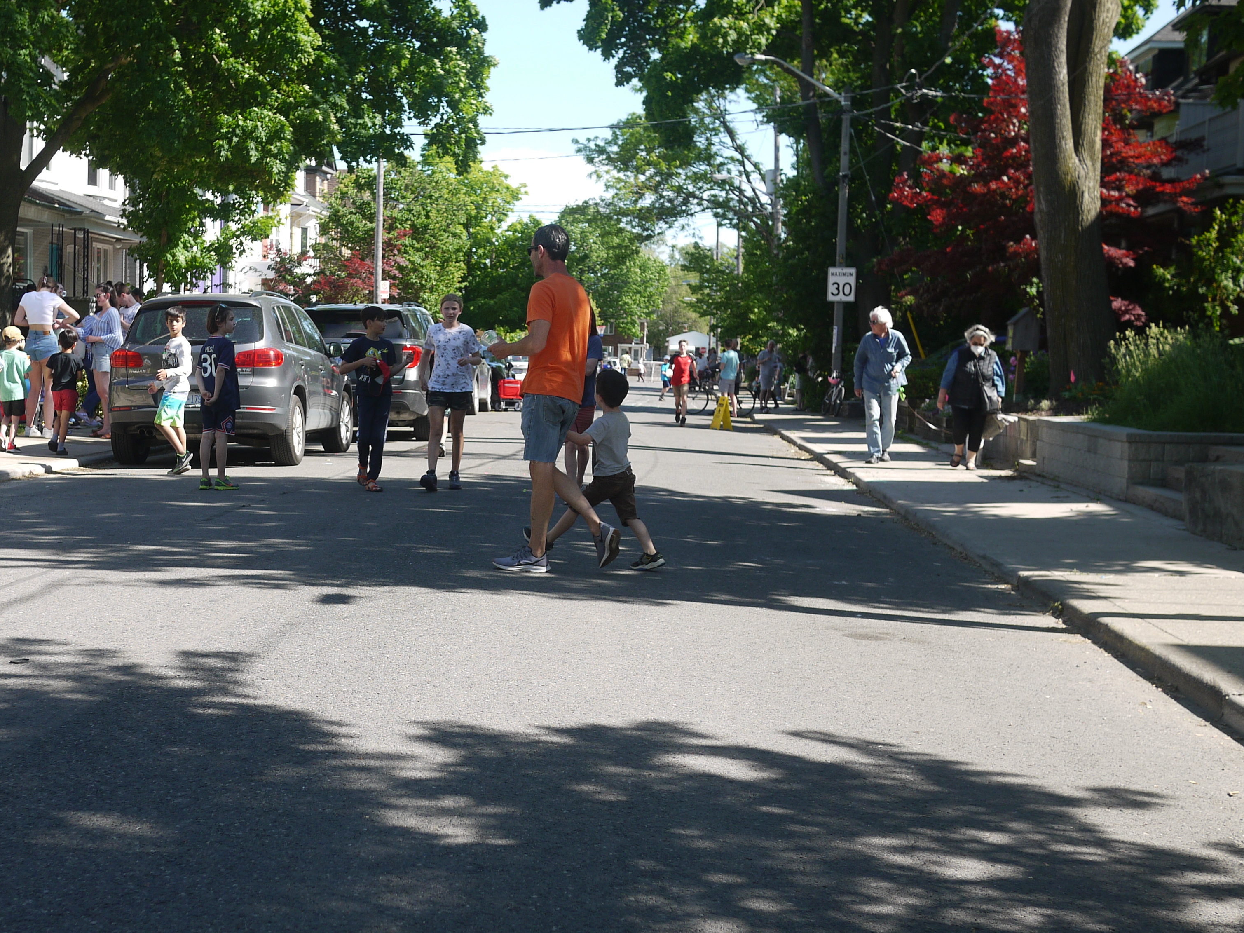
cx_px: 422
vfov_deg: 27.5
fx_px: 1905
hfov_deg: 35.8
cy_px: 498
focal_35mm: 53
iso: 100
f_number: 3.5
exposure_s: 1/500
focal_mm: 20
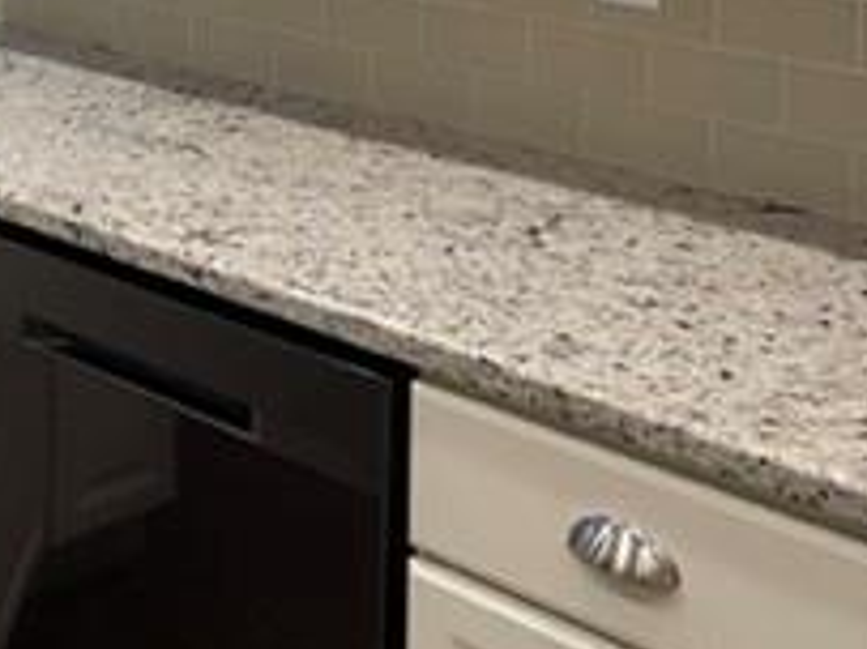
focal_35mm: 82
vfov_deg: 16.8
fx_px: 2053
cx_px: -196
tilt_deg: -5.1
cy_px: -222
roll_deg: -0.2
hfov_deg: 21.9
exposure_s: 1/60
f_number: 1.6
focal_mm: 5.1
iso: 80
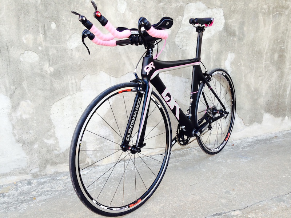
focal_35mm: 33
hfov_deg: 55.4
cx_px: 146
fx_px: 277
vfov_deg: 42.9
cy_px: 109
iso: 50
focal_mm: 4.12
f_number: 2.4
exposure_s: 1/60
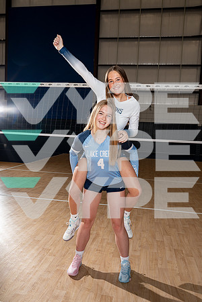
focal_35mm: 32
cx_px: 101
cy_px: 151
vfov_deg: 58.7
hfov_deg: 41.1
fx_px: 269
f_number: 8
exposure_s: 1/250
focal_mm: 32
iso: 100
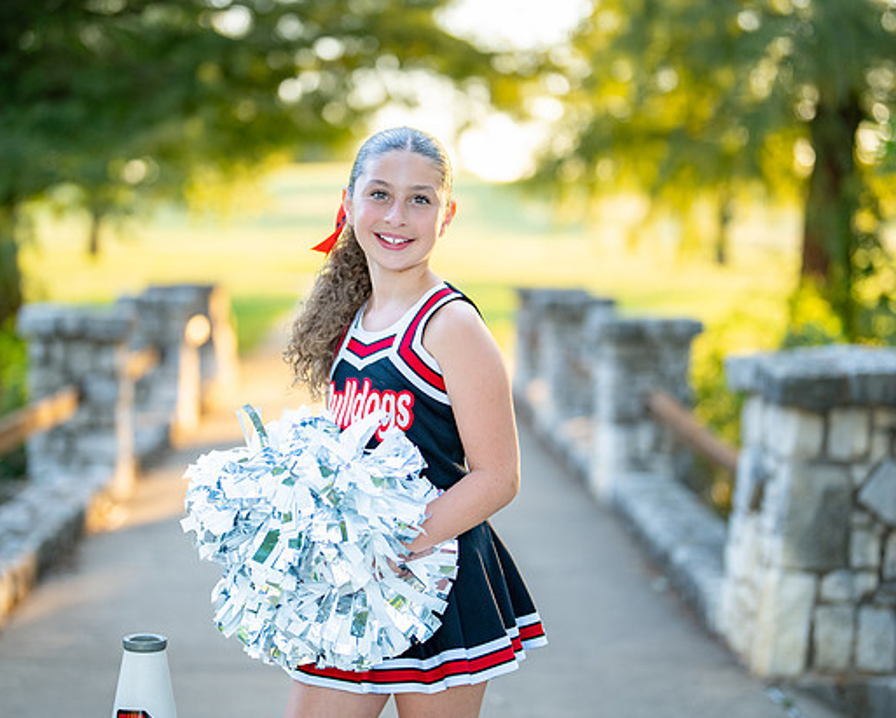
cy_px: 355
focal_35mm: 66
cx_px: 402
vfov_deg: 23.2
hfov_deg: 28.7
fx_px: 1751
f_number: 1.2
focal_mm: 50
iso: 200
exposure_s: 1/800
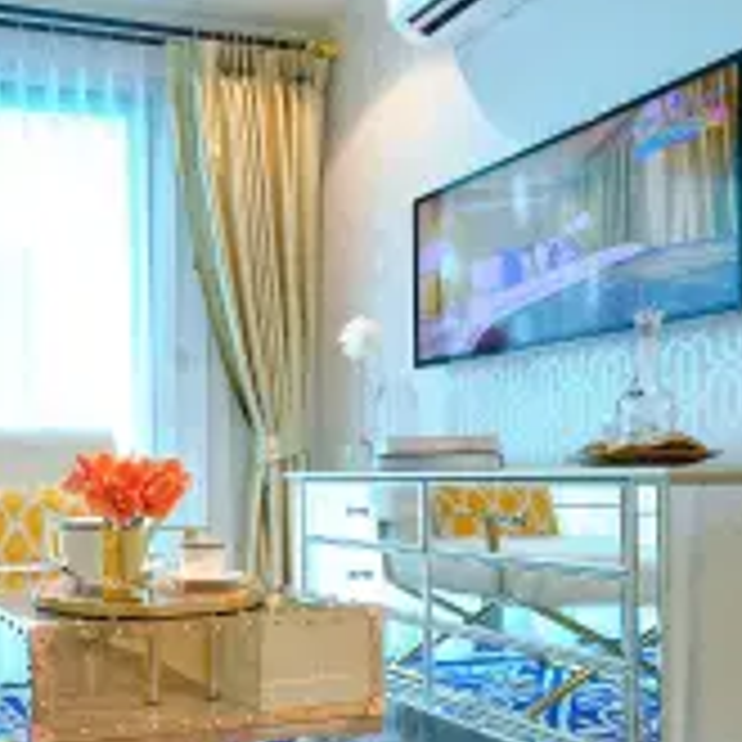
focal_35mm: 31
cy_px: 488
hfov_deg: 44.1
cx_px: -13
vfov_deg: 51.7
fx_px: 752
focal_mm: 10
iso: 640
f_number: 5.6
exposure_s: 1/30
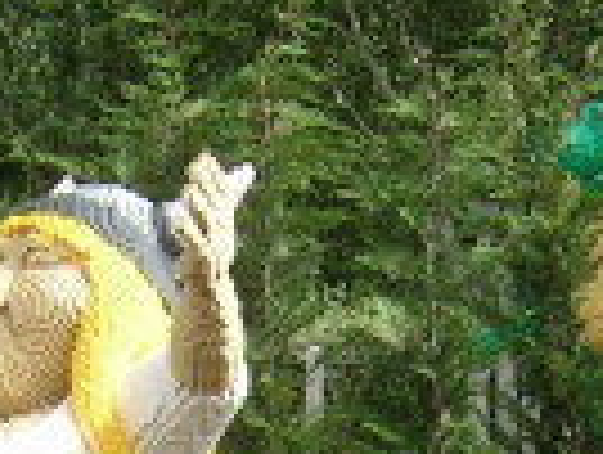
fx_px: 2914
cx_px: 54
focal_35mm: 167
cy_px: 845
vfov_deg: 8.5
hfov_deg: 11.7
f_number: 4.8
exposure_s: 1/257
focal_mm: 5.4
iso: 50
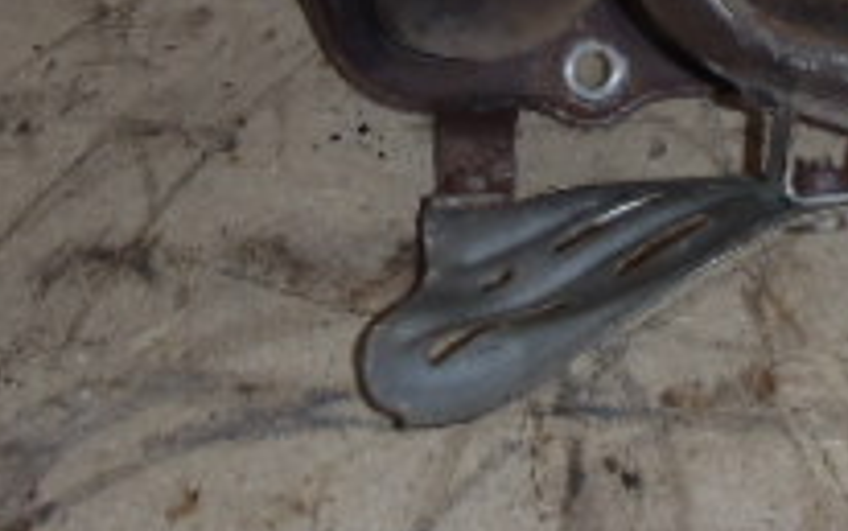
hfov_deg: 22.2
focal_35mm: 92
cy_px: -449
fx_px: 2127
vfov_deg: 12.8
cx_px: 708
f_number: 3.9
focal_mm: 5
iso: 100
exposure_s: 1/30
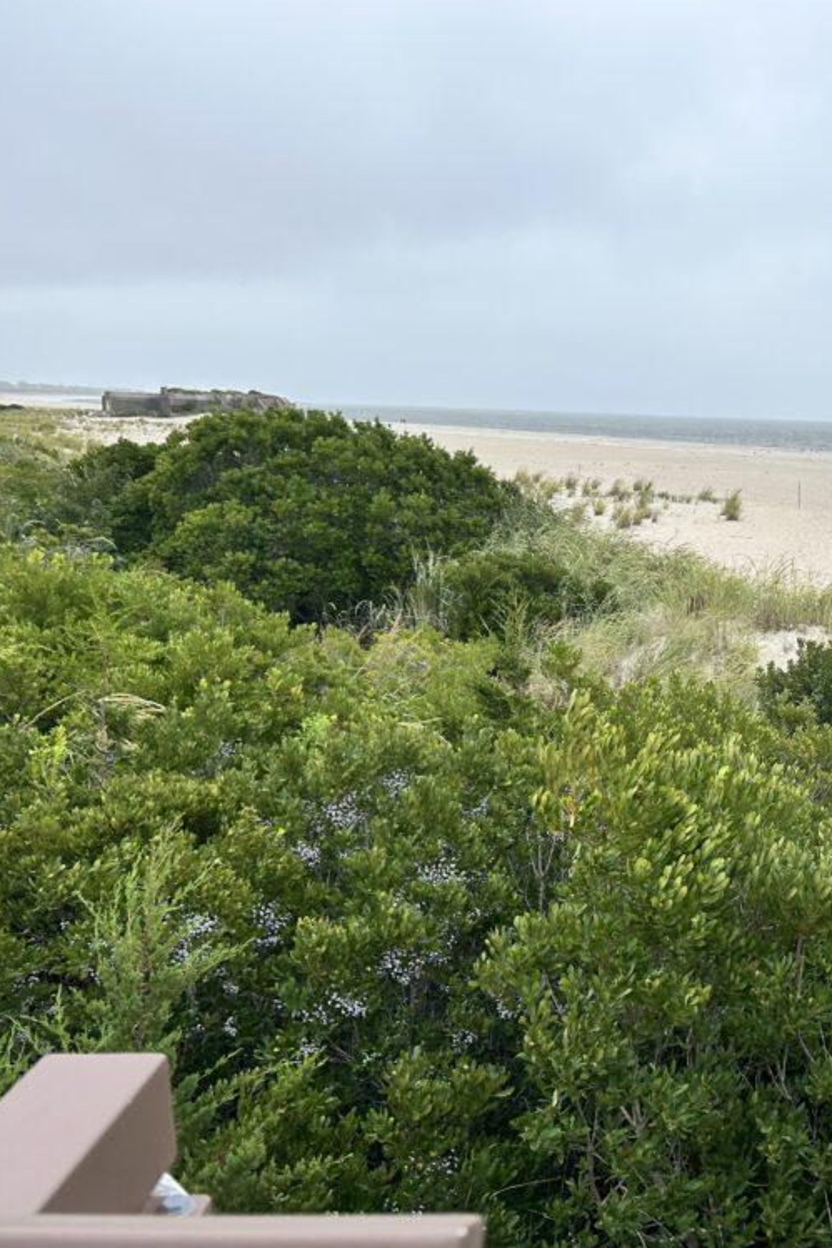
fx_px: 1282
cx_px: 822
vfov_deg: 51.9
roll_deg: -1.7
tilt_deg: -9.8
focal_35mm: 37
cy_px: 622
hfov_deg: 33.1
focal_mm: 5.7
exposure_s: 1/3460
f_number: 1.5
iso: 50
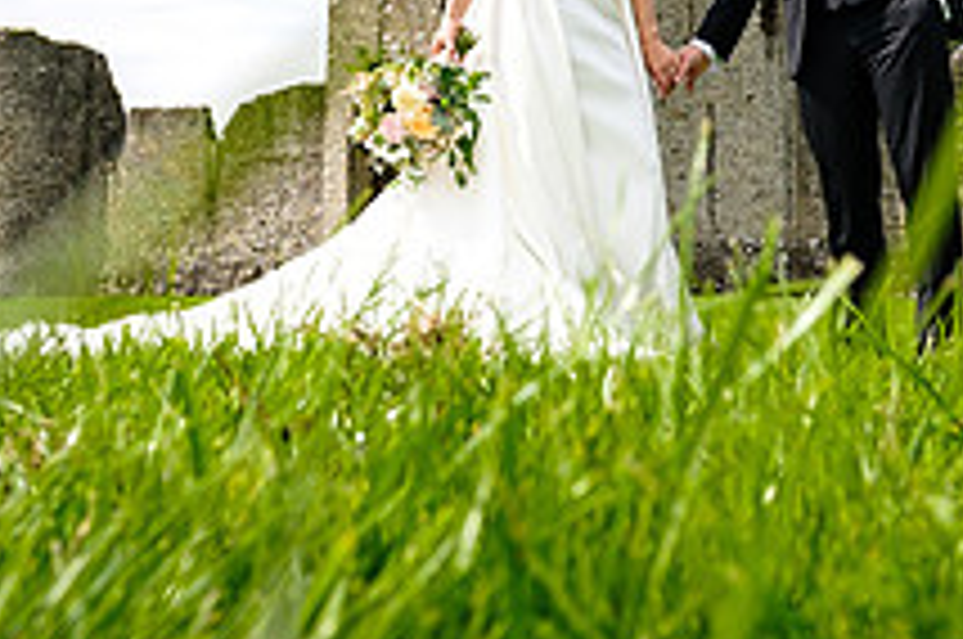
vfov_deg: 18.8
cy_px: -14
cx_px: 698
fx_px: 1870
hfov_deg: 28.5
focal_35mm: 70
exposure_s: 1/640
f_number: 7.1
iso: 200
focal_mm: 16
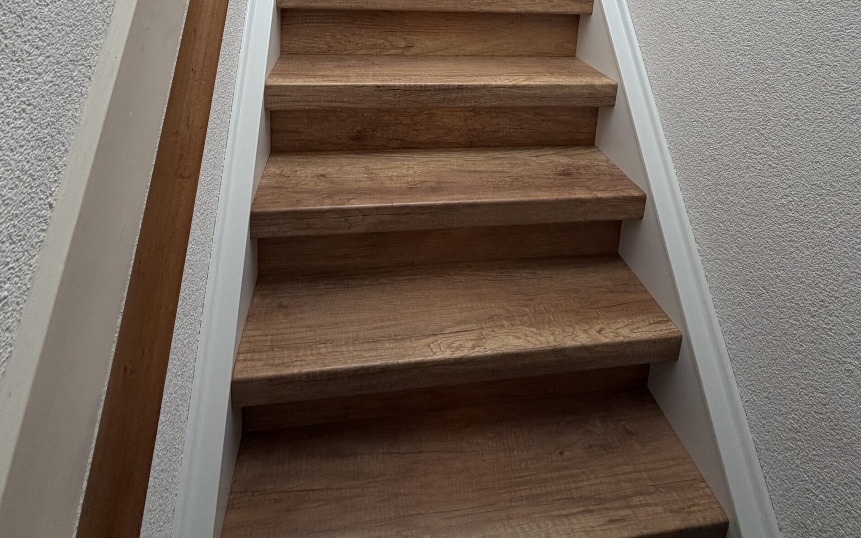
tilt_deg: -8.8
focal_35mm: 20
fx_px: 469
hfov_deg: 85.1
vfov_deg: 49.7
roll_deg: -2.7
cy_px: 12
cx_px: 431
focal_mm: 2.22
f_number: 2.2
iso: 200
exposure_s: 1/112
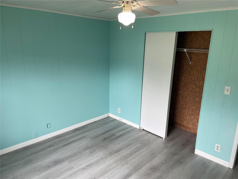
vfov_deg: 53.1
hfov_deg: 67.3
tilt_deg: -14.6
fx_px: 179
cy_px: 90
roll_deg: -1.3
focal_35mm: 26
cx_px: 119
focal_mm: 4.2
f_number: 1.6
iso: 64
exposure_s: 1/121
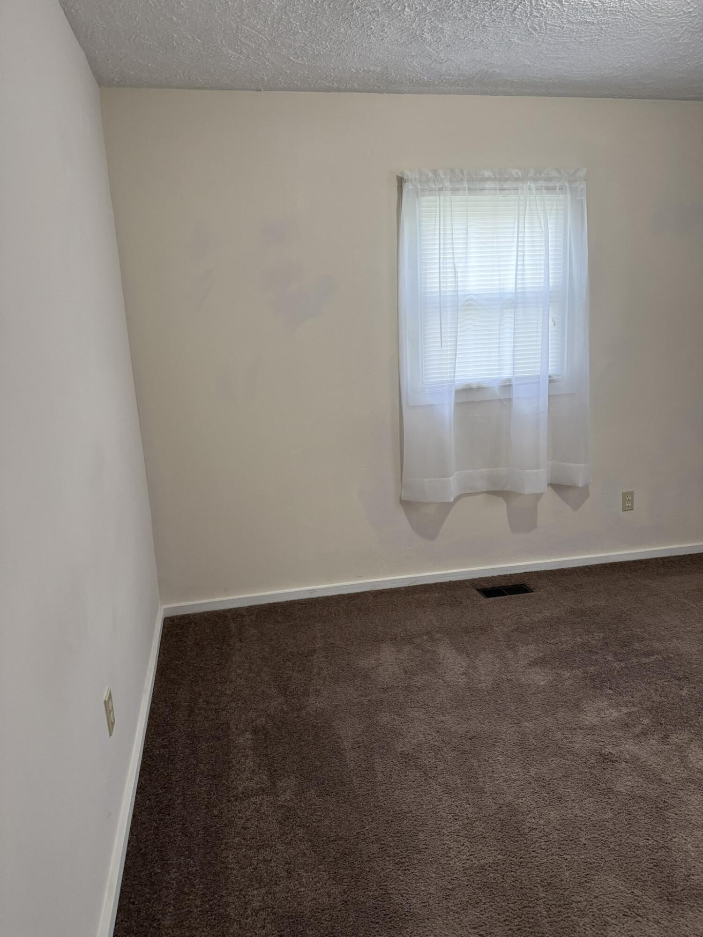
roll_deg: +1.3
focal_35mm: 24
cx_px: 352
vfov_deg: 71.6
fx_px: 650
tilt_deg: -13.1
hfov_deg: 56.8
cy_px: 468
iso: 250
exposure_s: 1/120
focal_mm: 6.76
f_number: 1.78
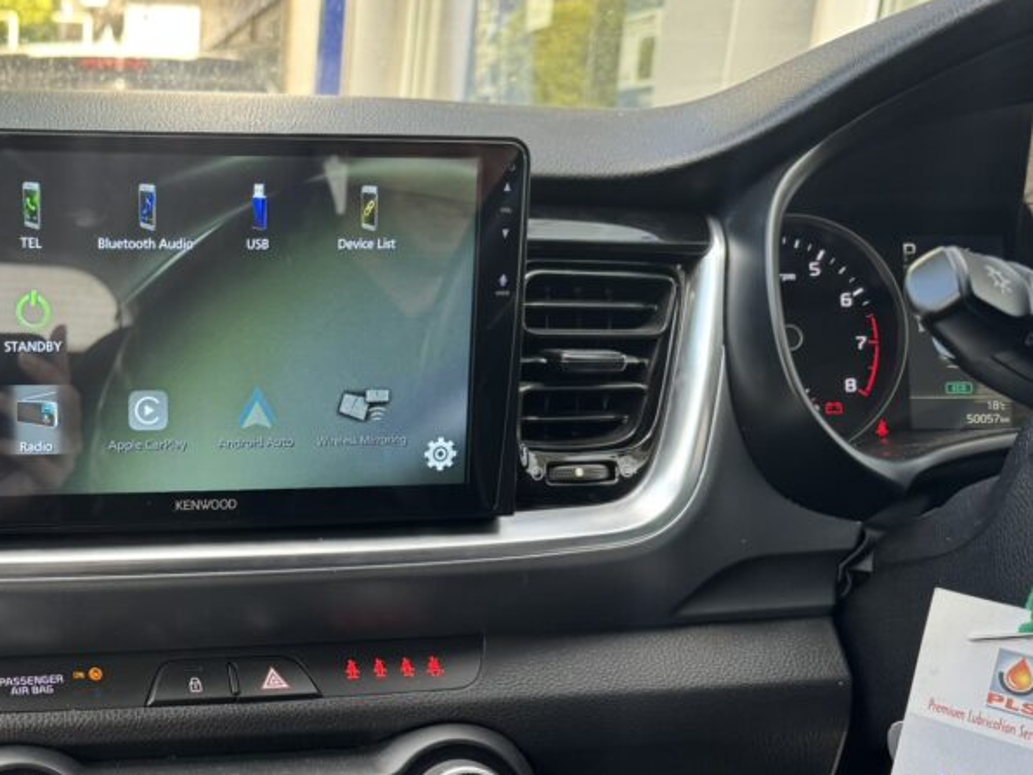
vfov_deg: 33.0
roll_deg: -1.8
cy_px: 565
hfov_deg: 40.6
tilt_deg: -16.2
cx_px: 110
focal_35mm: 43
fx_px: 1283
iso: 125
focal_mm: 6.76
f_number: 1.78
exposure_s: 1/121
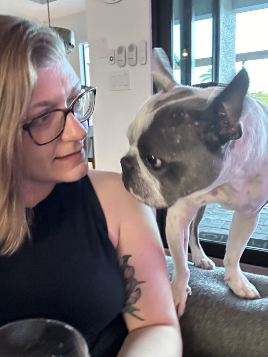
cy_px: 178
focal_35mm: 30
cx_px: 134
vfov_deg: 60.0
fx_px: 310
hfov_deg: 46.8
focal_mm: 2.69
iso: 500
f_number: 1.9
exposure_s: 1/28
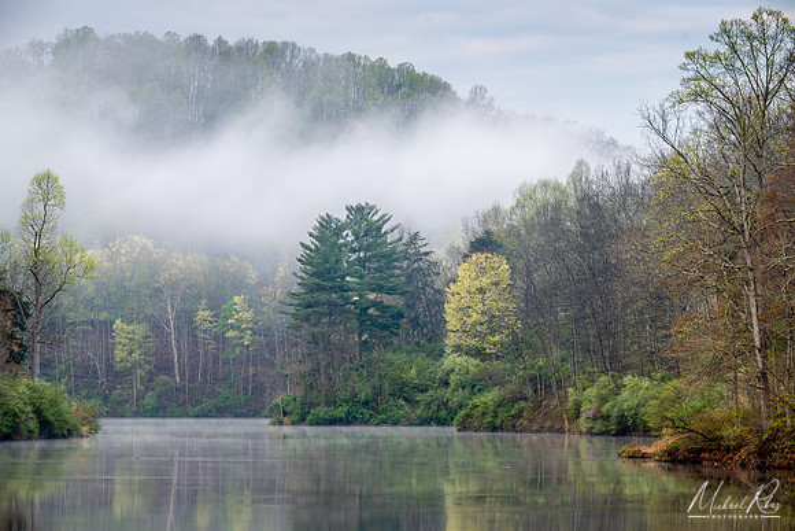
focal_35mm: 156
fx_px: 3446
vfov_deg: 8.8
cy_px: 266
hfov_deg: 13.2
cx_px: 398
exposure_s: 1/6
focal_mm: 104
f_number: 11
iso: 100
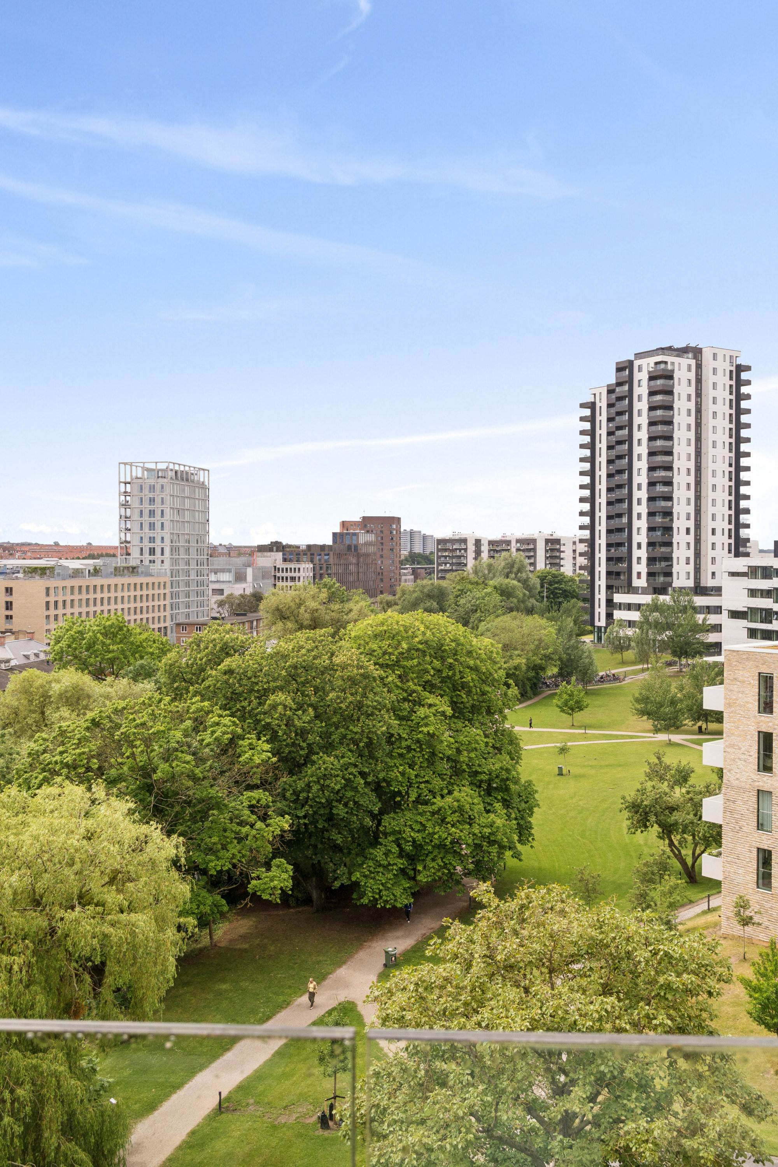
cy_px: 584
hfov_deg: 40.0
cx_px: 389
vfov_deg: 57.2
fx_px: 1070
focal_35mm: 33
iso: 200
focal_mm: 22
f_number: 8
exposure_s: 1/320
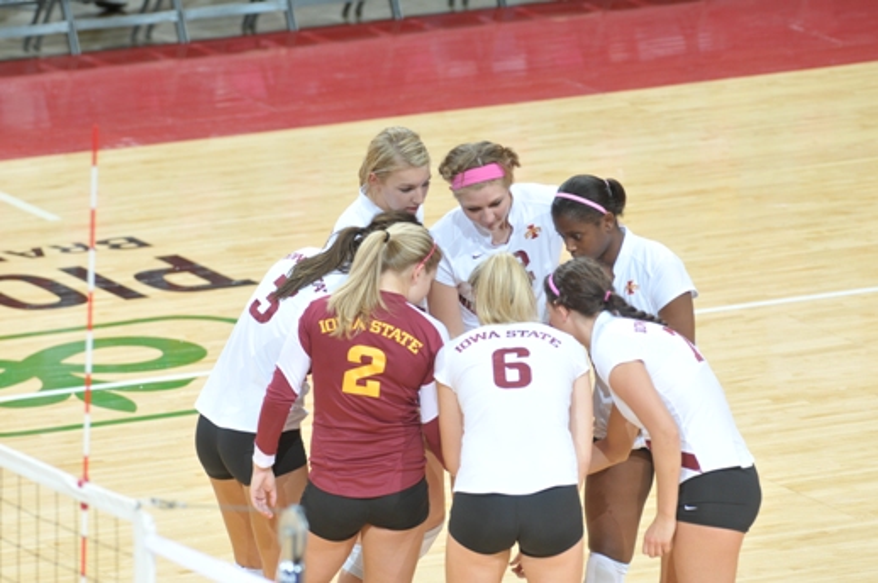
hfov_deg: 4.6
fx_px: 10961
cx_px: 439
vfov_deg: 3.0
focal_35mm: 450
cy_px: 292
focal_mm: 300
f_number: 4.5
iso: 250
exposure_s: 1/250
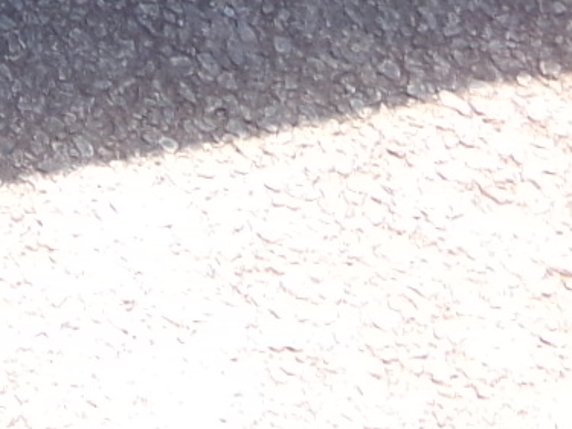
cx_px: -702
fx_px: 2164
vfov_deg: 10.4
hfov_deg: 12.5
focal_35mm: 131
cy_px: -415
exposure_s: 1/85
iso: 100
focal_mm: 4.3
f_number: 3.7
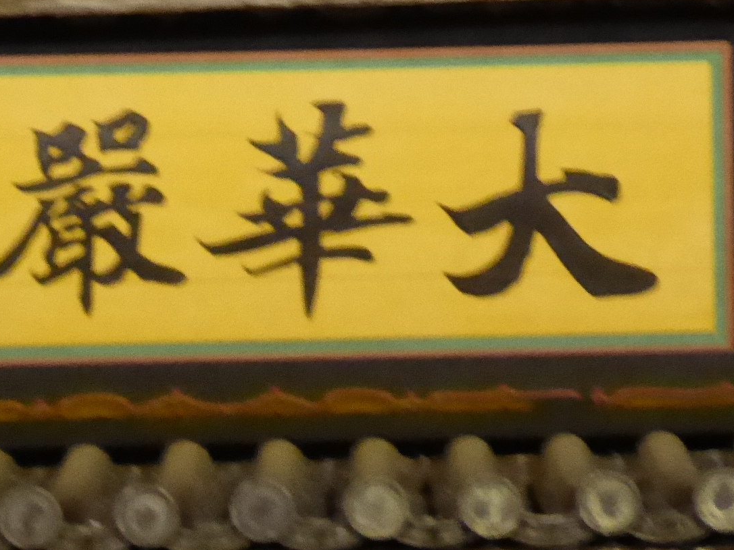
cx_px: 241
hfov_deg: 5.0
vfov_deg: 3.8
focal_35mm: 396
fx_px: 8399
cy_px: 354
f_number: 5.4
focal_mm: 27.1
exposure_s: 1/4
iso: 1250
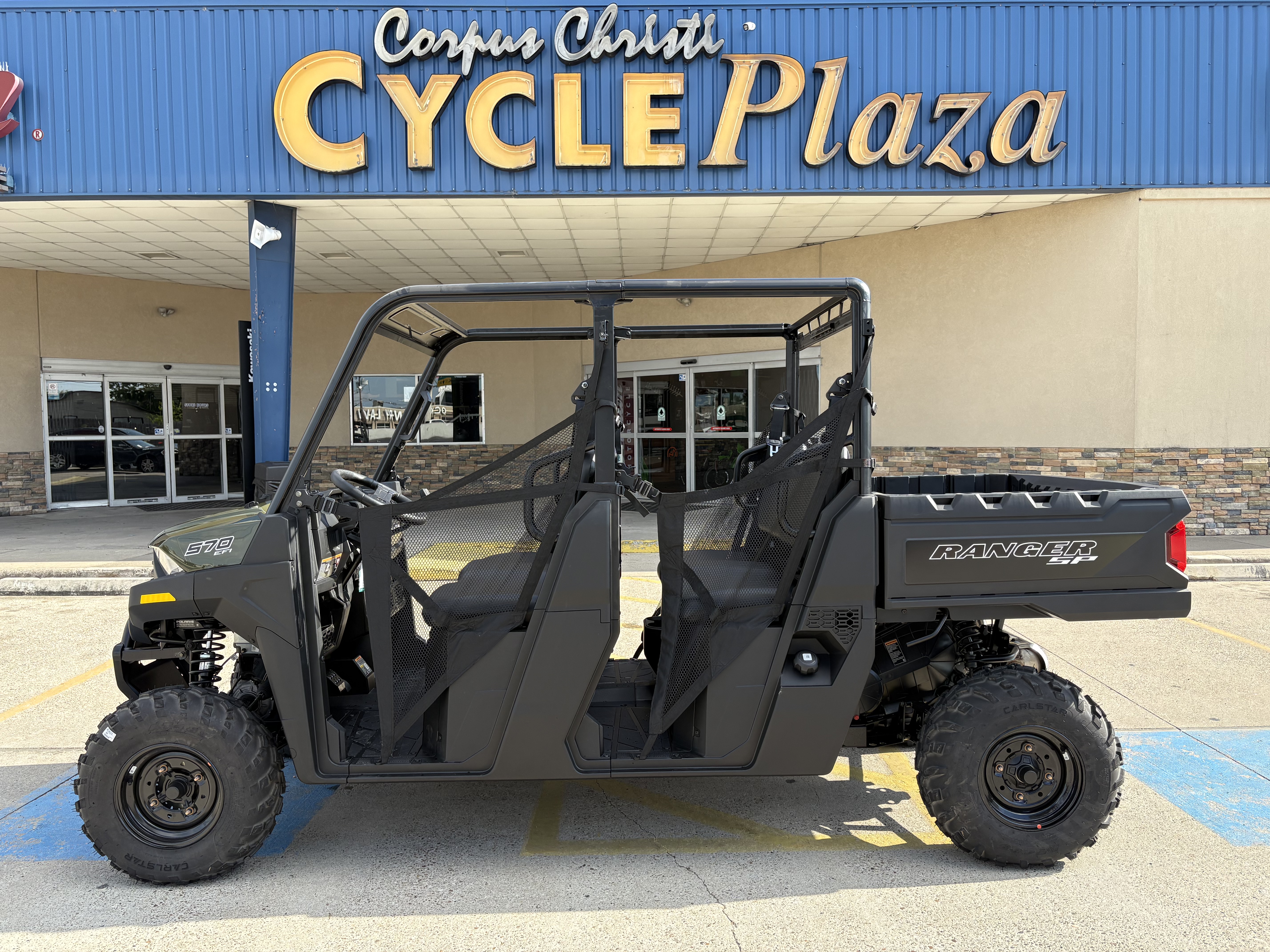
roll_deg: +1.2
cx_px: 635
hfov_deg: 67.3
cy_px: 476
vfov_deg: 53.1
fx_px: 954
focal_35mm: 26
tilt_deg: -3.4
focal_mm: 5.96
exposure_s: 1/973
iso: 64
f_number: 1.6
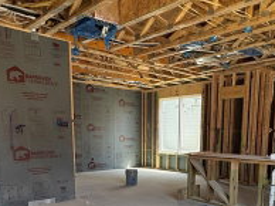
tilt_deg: -9.2
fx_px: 294
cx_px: 162
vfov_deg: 36.5
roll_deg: -1.1
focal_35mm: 37
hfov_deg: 50.0
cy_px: 180
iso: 80
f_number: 2.2
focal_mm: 2.22
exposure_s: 1/99
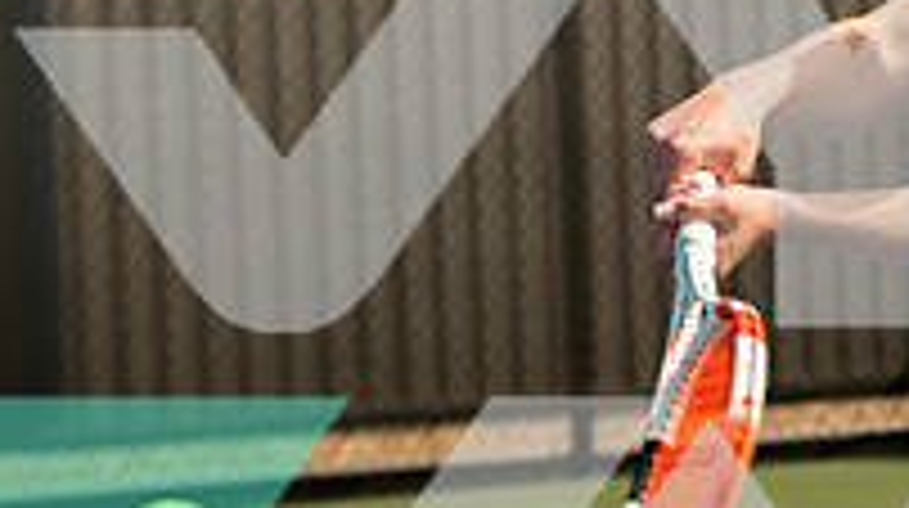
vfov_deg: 5.6
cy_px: 93
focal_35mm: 217
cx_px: 1049
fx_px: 5223
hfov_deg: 9.8
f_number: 3.2
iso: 100
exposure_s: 1/1250
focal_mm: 67
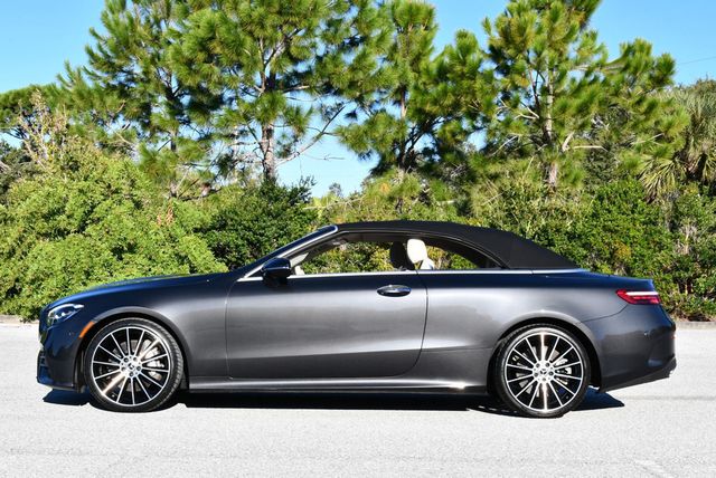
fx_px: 1115
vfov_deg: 24.2
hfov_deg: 35.6
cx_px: 358
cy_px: 239
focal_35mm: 56
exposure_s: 1/250
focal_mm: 28
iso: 180
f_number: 8
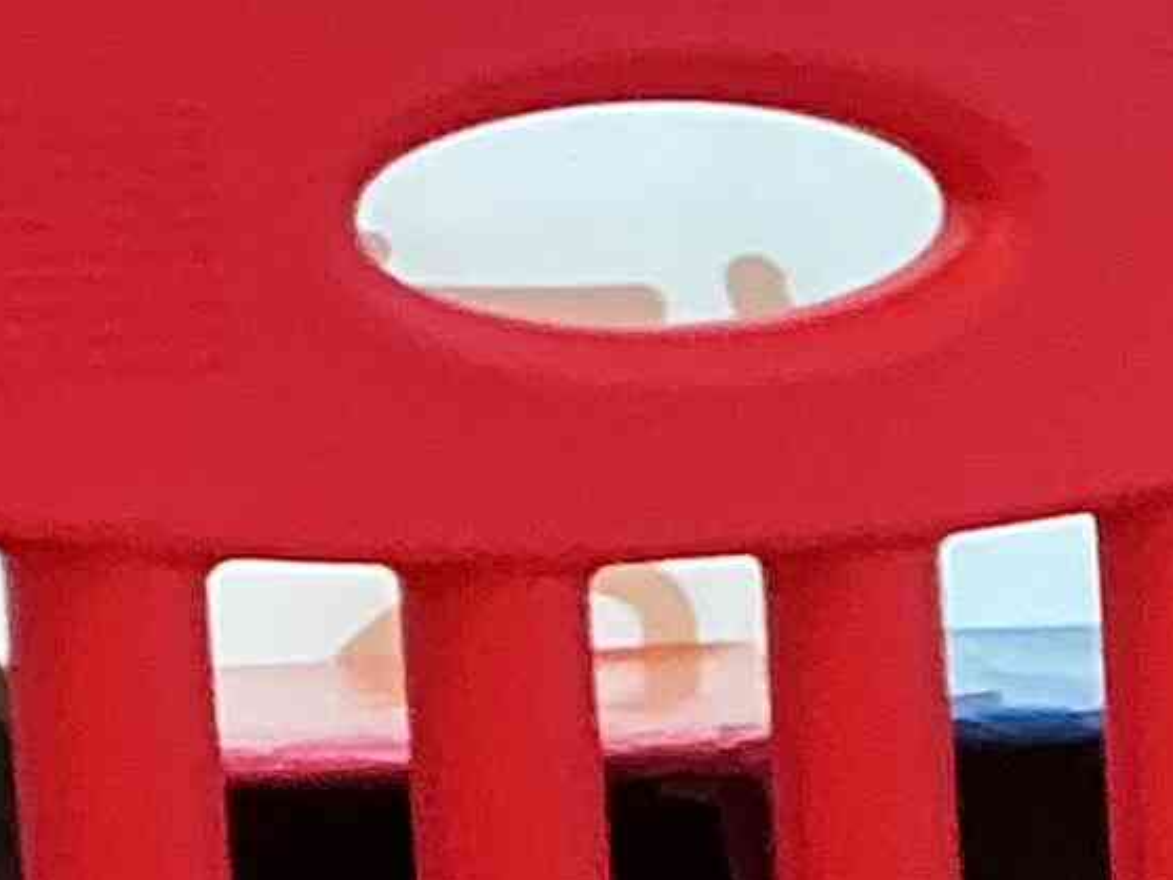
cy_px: 975
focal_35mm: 210
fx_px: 7118
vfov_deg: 7.0
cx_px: 4233
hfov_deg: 7.5
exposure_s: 1/120
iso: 64
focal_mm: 3
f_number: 1.8
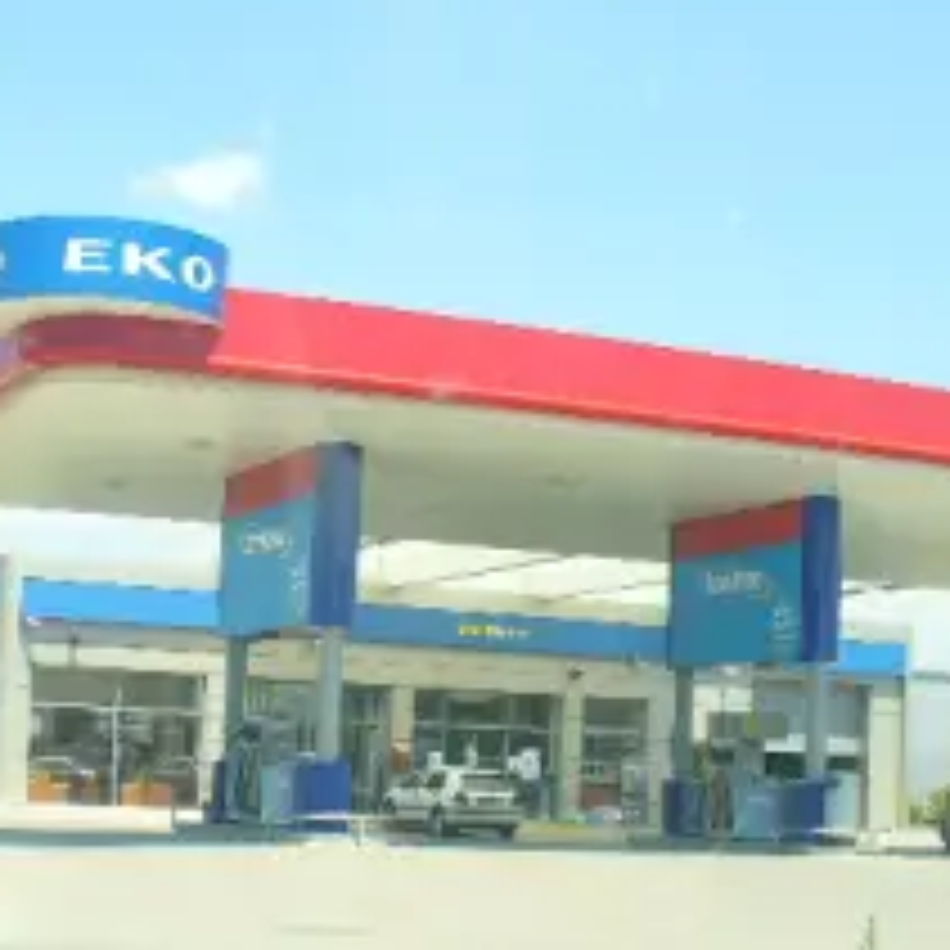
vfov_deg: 27.6
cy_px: 617
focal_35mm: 62
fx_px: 1925
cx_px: 351
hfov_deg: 27.6
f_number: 2.8
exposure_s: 1/400
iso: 80
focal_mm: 6.1
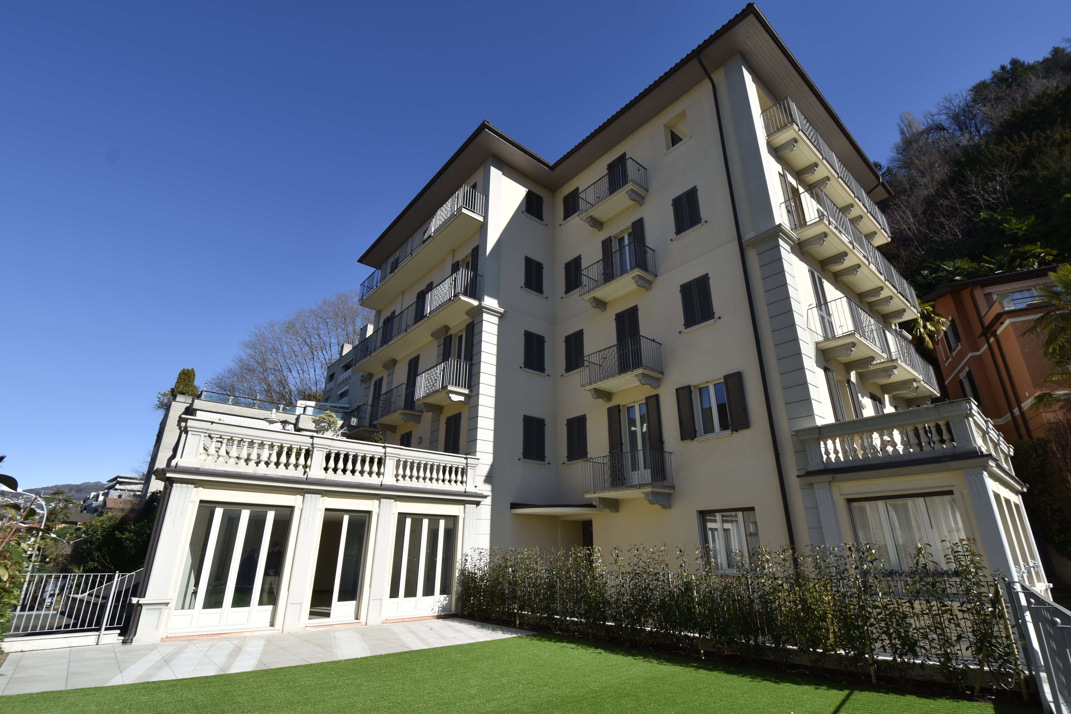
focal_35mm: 16
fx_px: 491
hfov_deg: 95.0
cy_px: 357
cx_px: 536
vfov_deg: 72.1
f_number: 8
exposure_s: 1/250
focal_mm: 11
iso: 100
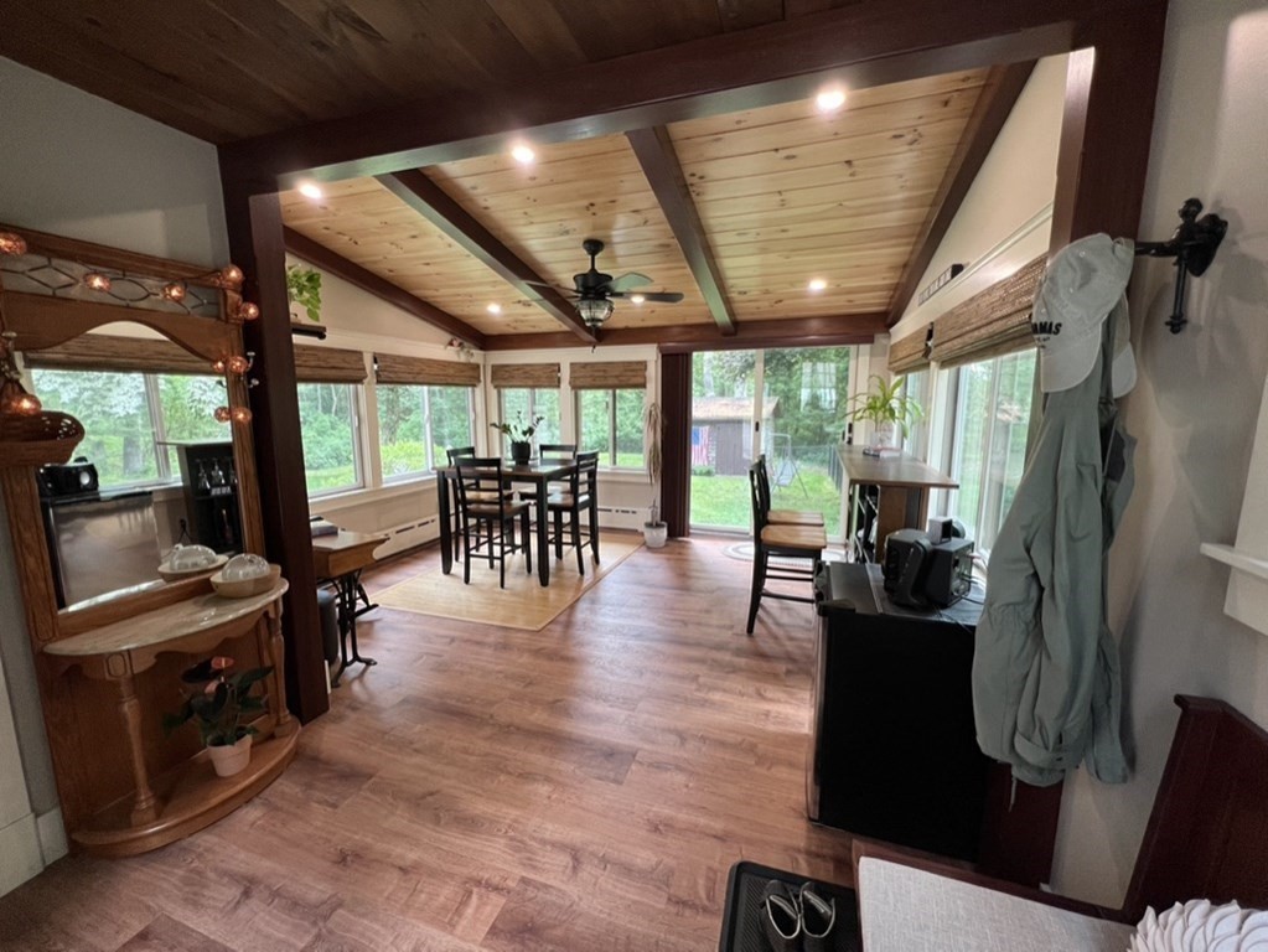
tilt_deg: -9.1
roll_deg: -0.1
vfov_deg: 90.0
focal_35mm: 13
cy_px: 476
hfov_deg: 106.2
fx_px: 476
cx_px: 634
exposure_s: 1/120
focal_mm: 1.57
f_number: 1.8
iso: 250
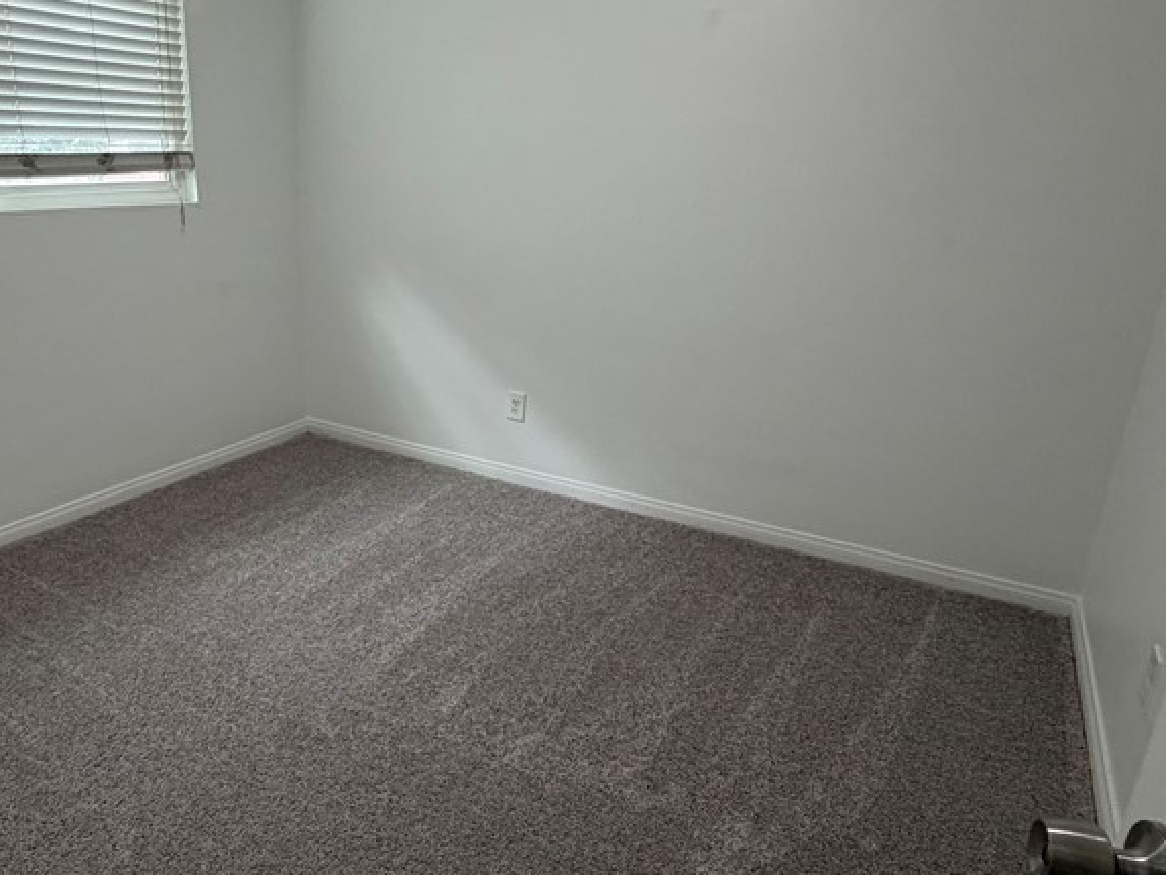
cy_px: 423
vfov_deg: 54.9
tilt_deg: -17.3
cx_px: 407
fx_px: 842
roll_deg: -0.6
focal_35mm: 25
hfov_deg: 67.8
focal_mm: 2.22
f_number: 2.2
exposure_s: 1/60
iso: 250
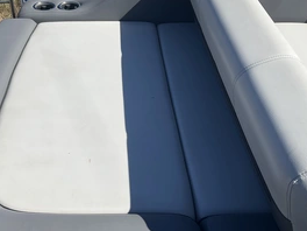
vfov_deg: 32.8
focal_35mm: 44
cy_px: 135
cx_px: 109
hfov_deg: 42.5
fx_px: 390
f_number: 1.8
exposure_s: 1/2227
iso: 25
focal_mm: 3
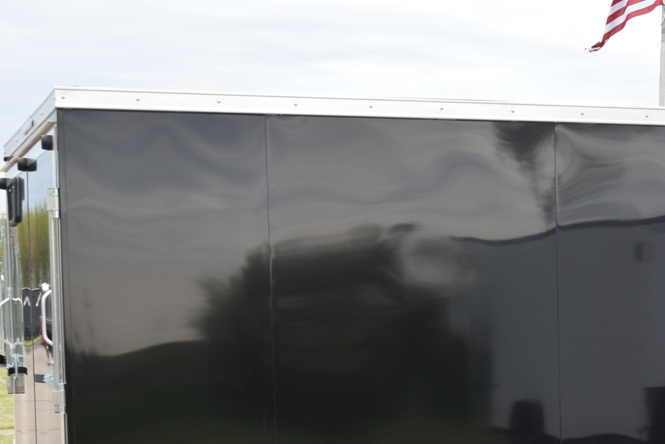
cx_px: 592
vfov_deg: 14.7
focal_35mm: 92
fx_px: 1702
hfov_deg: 21.6
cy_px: 405
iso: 400
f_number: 8
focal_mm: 29
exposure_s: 1/250
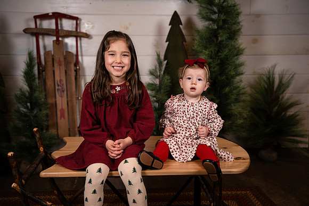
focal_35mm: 44
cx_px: 154
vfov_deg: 30.5
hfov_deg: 44.5
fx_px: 378
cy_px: 103
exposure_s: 1/250
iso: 200
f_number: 2.8
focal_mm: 44
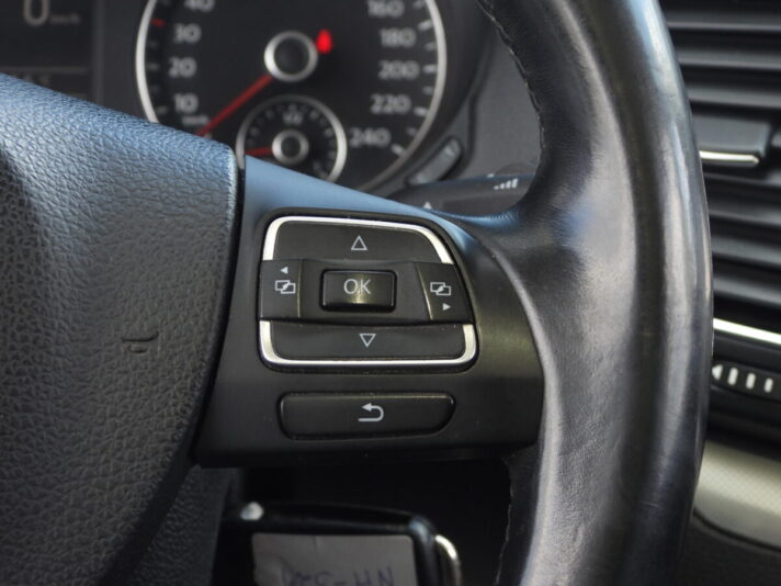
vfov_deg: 17.4
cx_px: 390
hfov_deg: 23.0
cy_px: 293
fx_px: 1918
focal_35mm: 85
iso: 220
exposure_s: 1/60
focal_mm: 15.3
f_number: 3.5
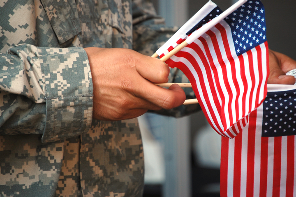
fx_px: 2483
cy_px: 98
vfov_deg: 4.6
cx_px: 148
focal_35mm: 302
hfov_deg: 6.8
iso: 200
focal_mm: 200
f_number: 5.6
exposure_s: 1/200
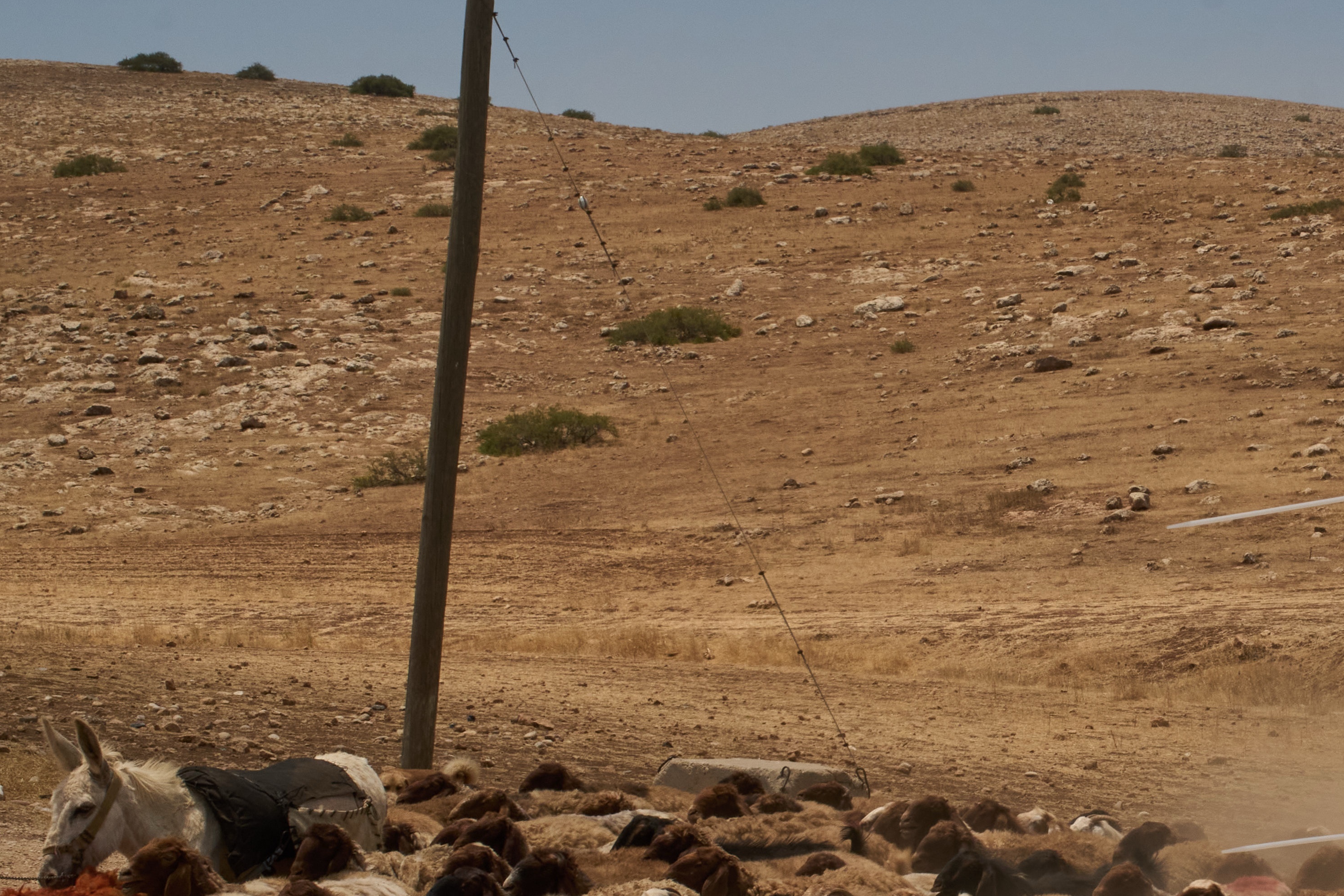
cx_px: 1319
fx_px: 3696
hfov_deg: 20.0
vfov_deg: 13.8
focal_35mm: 99
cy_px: 525
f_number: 16
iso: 500
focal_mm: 35
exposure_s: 1/800
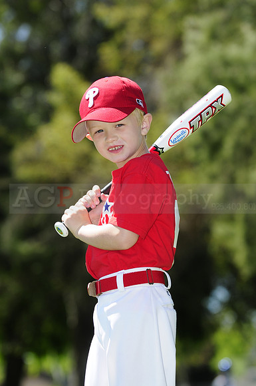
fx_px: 1637
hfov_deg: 8.9
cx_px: 128
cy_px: 193
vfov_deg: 13.4
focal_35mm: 153
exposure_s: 1/1250
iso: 200
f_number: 3.5
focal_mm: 102
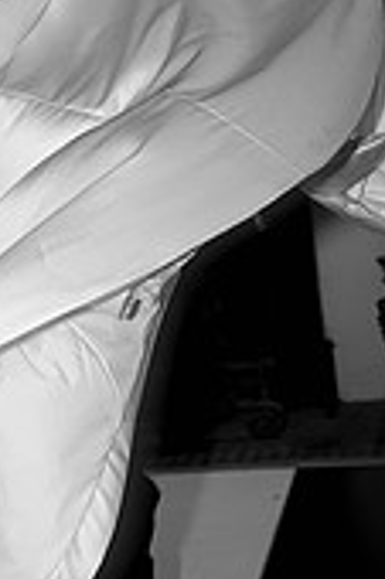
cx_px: 7
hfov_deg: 13.5
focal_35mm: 100
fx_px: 1607
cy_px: 129
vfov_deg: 20.2
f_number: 3.2
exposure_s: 1/60
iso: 250
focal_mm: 37.7
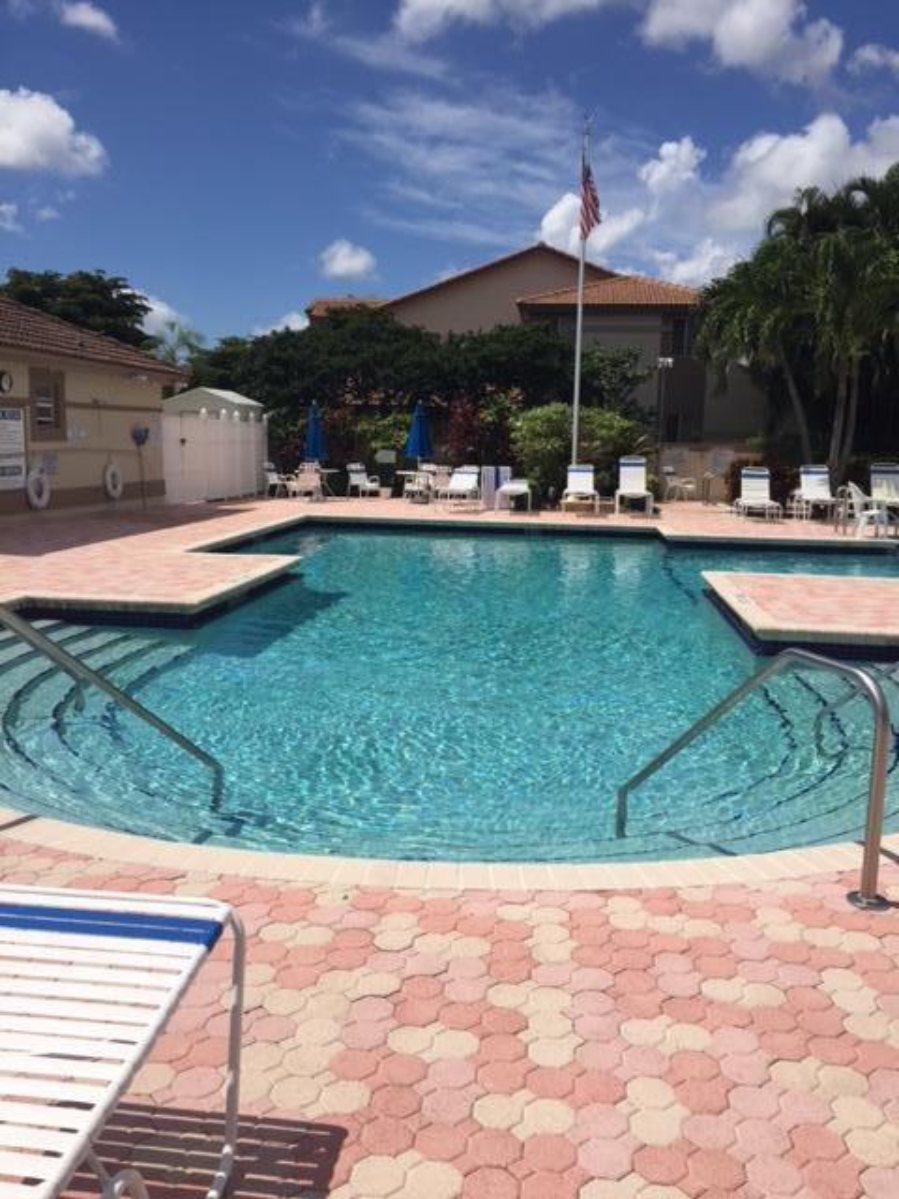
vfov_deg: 61.7
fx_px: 1004
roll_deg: -1.1
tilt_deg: -10.4
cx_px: 450
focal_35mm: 29
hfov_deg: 48.2
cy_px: 600
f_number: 2.2
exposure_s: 1/4950
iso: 32
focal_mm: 4.15
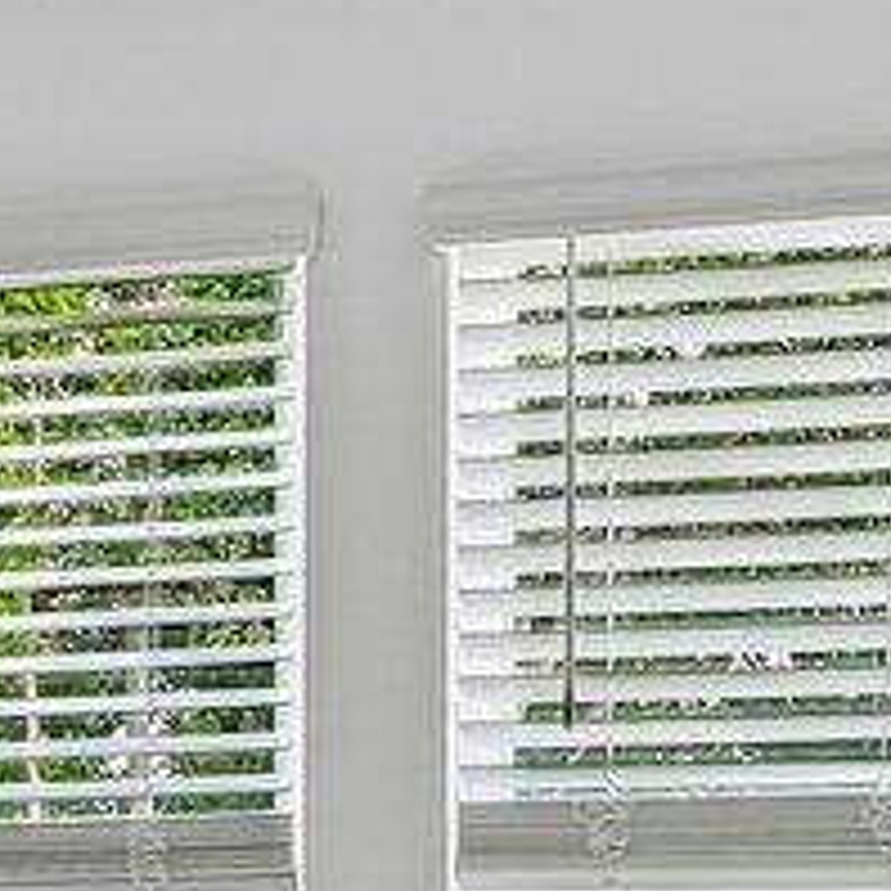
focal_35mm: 123
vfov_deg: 13.5
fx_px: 3582
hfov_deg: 13.7
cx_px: -234
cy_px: 1244
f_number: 8
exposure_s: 1/40
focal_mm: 14
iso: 140
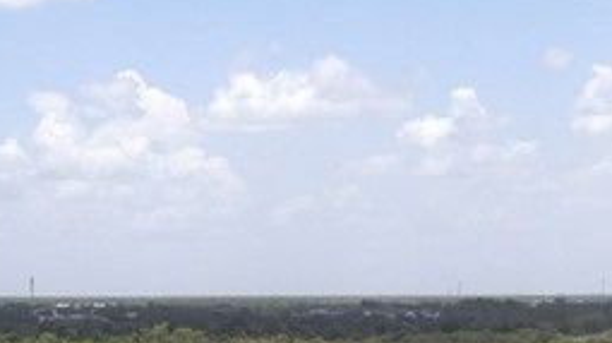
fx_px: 1703
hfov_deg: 19.5
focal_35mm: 105
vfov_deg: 9.9
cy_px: 866
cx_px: -60
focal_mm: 4.5
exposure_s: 1/15
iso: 100
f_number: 2.8
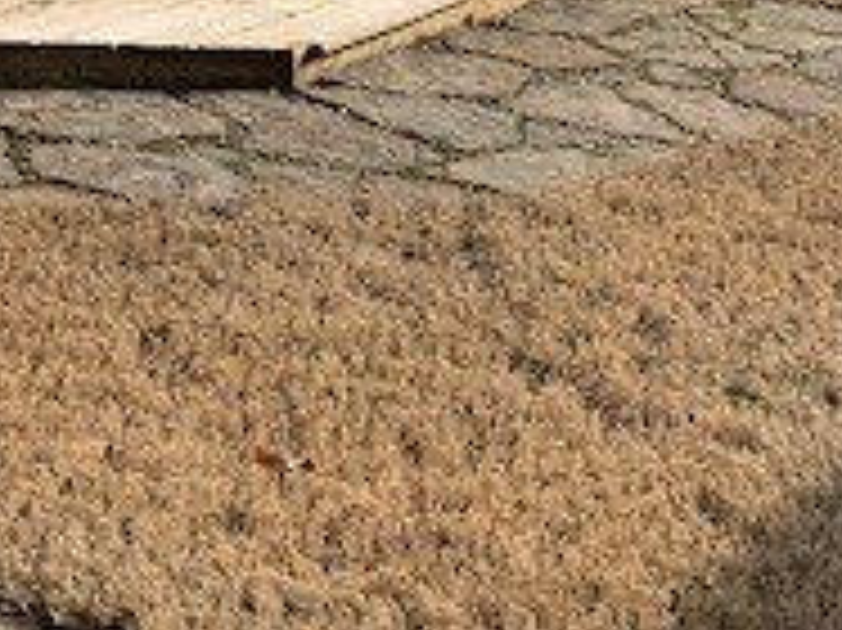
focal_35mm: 89
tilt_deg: -4.3
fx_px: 2163
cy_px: -302
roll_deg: -0.8
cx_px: -383
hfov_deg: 19.5
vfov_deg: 15.4
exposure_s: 1/1220
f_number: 1.8
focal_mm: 4.25
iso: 25
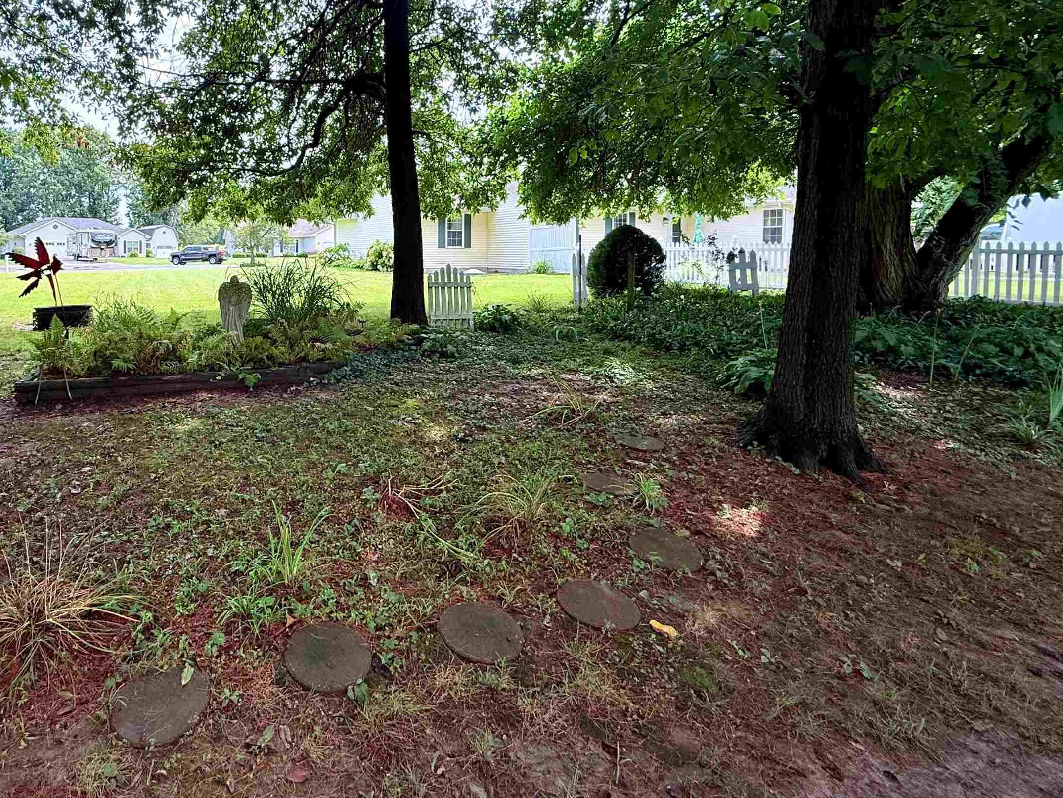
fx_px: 614
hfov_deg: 78.7
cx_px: 342
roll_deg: -0.5
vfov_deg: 64.4
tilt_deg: -1.5
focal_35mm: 20
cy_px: 271
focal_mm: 2.22
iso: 64
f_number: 2.2
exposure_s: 1/282
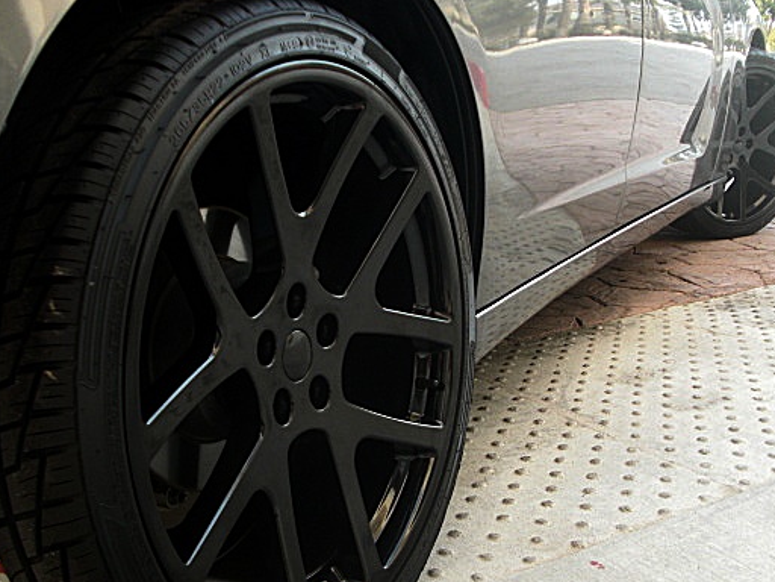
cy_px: 327
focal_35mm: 45
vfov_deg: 32.1
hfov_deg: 42.1
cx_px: 374
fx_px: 1007
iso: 200
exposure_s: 1/80
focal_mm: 6.3
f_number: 2.8
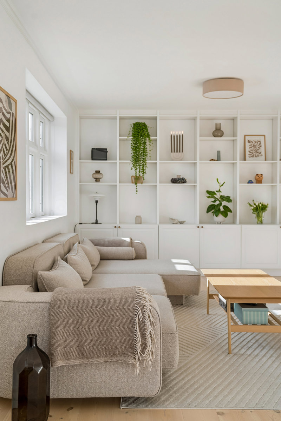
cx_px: 140
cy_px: 210
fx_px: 421
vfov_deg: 53.1
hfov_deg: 36.9
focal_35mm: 36
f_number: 5.6
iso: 400
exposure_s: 1/160
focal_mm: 36
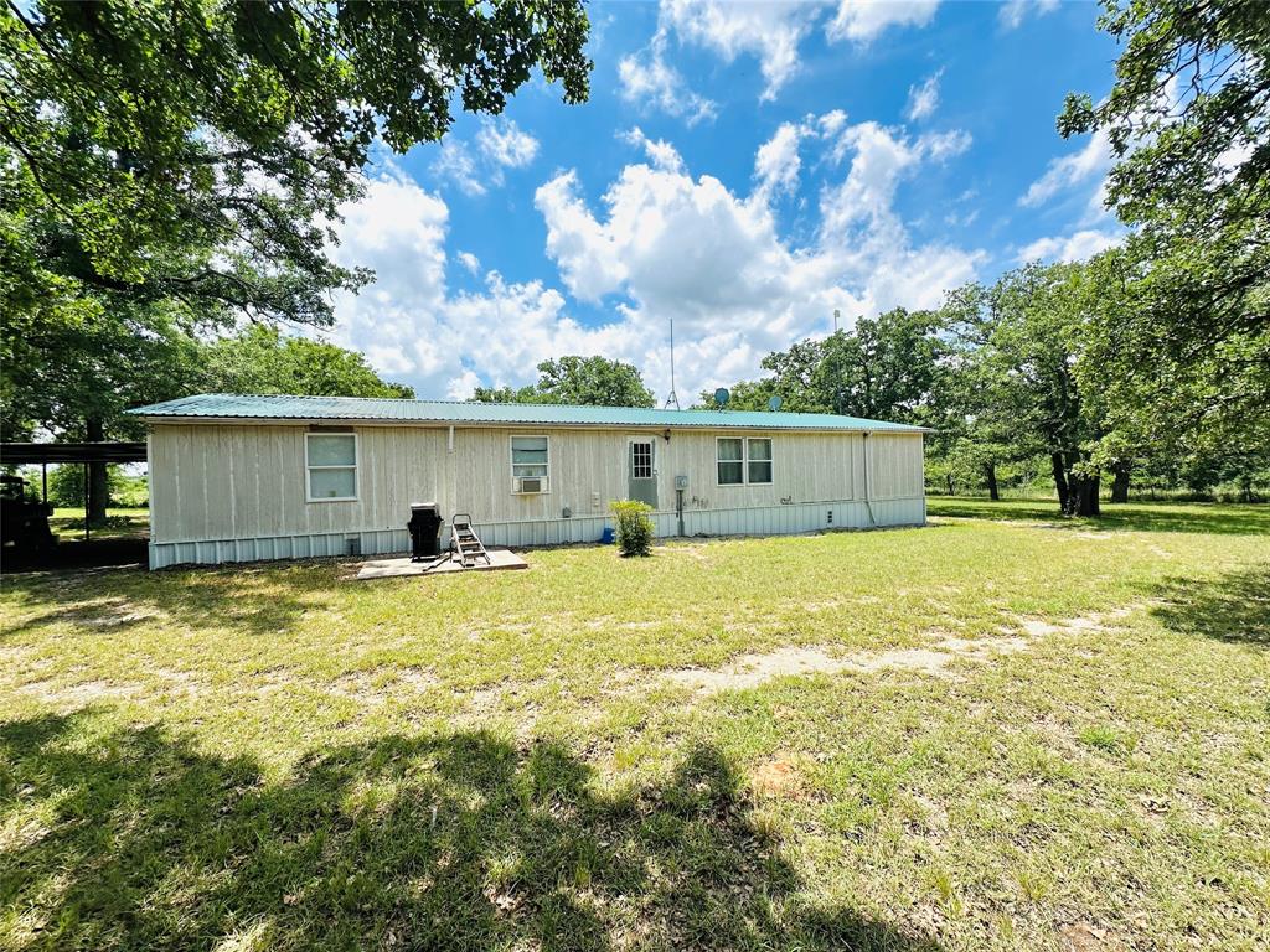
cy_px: 476
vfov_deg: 85.7
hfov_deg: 102.1
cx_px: 635
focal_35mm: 14
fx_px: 514
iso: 50
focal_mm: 2.22
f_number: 2.2
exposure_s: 1/2747
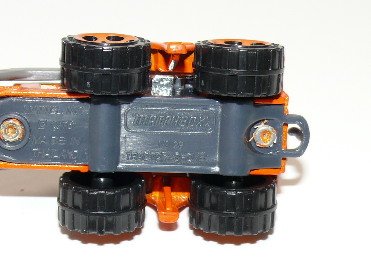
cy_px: 145
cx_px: 109
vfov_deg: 14.8
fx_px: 1072
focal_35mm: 100
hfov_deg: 19.5
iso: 100
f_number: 4
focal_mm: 10.8
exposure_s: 1/30
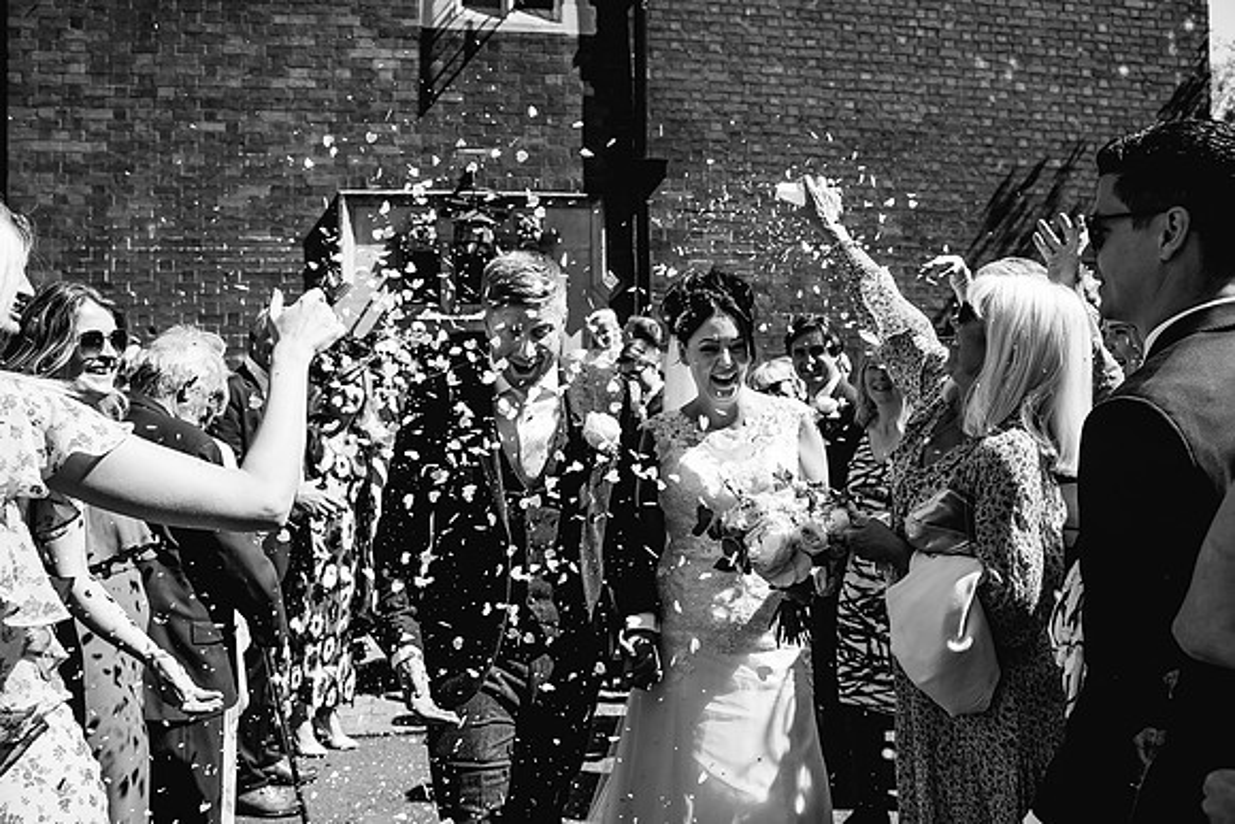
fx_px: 987
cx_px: 618
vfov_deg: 45.3
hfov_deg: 64.1
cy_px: 412
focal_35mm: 29
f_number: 5
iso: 160
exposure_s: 1/640
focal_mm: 28
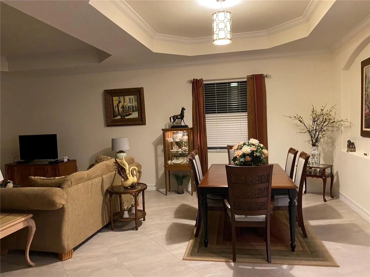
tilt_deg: -4.6
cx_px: 185
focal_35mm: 26
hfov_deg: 67.3
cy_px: 138
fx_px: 278
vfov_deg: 53.1
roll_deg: +1.2
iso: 500
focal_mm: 4.25
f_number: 1.8
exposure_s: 1/30
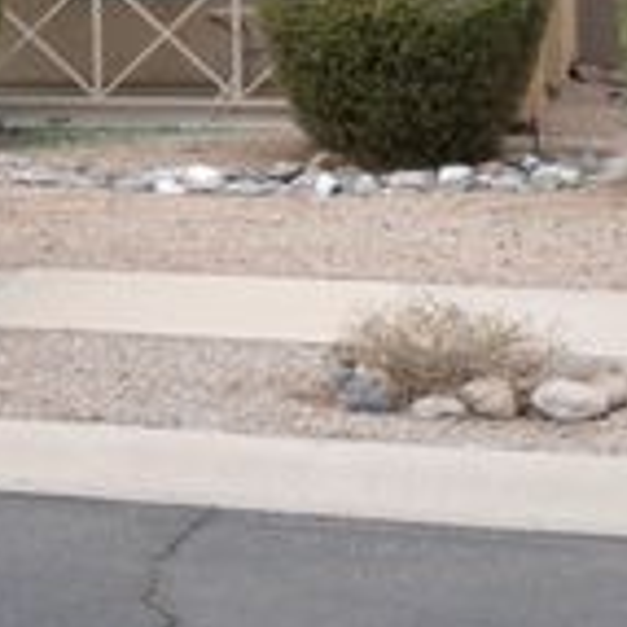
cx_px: -342
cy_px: -2
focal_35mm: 108
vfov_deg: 15.8
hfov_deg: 14.9
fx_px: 2213
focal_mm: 6.3
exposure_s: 1/500
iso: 80
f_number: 3.7
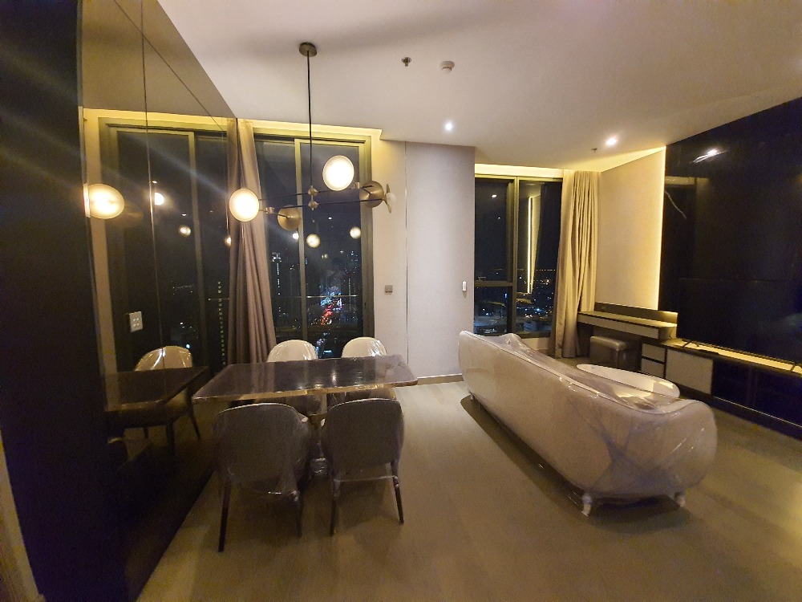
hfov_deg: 106.2
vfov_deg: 89.9
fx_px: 301
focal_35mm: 13
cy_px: 301
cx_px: 401
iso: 640
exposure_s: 1/25
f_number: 2.2
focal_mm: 1.74
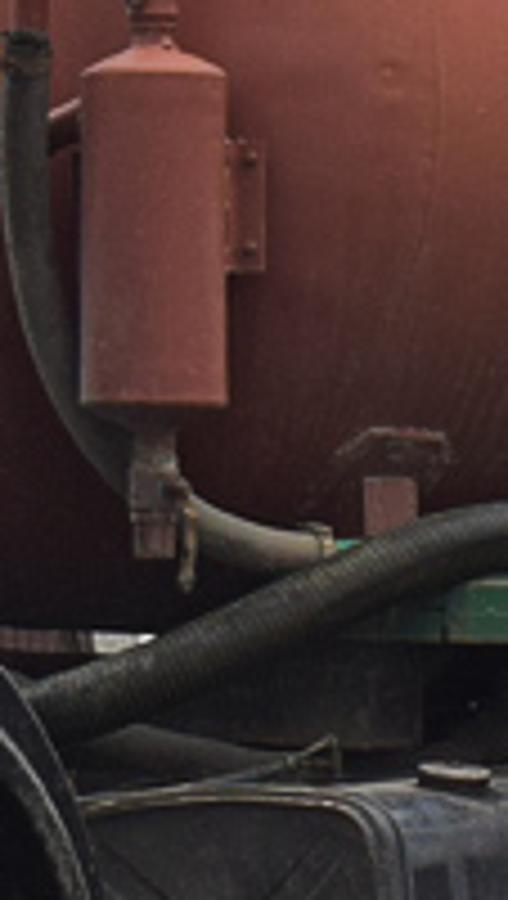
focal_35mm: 273
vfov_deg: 7.9
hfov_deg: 4.4
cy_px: 90
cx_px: -139
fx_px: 6519
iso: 200
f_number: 6.3
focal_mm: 29
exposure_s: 1/500
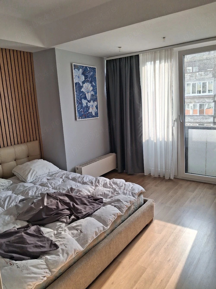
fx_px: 225
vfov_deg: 65.3
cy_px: 144
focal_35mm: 27
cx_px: 108
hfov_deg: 51.4
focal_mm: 4
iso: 20
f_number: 1.8
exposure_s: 1/120
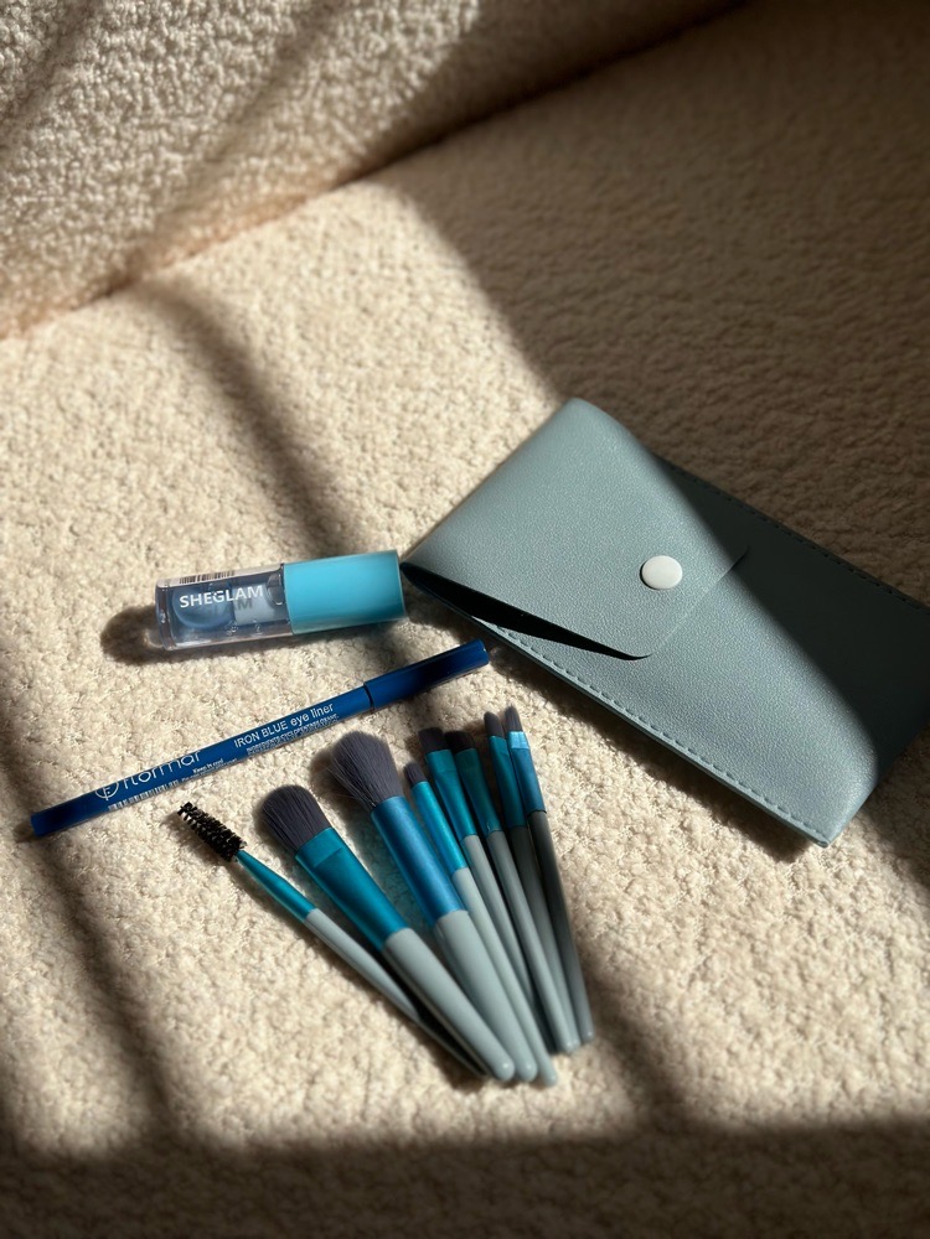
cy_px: 620
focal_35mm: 48
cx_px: 465
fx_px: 1719
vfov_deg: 39.7
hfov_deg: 30.3
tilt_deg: -53.3
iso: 100
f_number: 1.78
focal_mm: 6.86
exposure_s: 1/12048
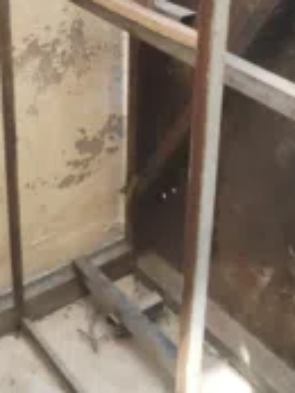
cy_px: 50
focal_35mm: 67
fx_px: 760
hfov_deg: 21.9
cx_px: 125
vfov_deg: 28.0
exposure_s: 1/100
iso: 244
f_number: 1.8
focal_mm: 4.75
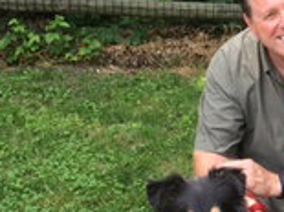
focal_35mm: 120
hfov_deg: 15.5
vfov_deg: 12.1
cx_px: 385
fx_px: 984
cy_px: 230
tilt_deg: -20.2
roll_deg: +1.4
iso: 32
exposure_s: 1/120
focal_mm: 4.15
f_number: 2.2
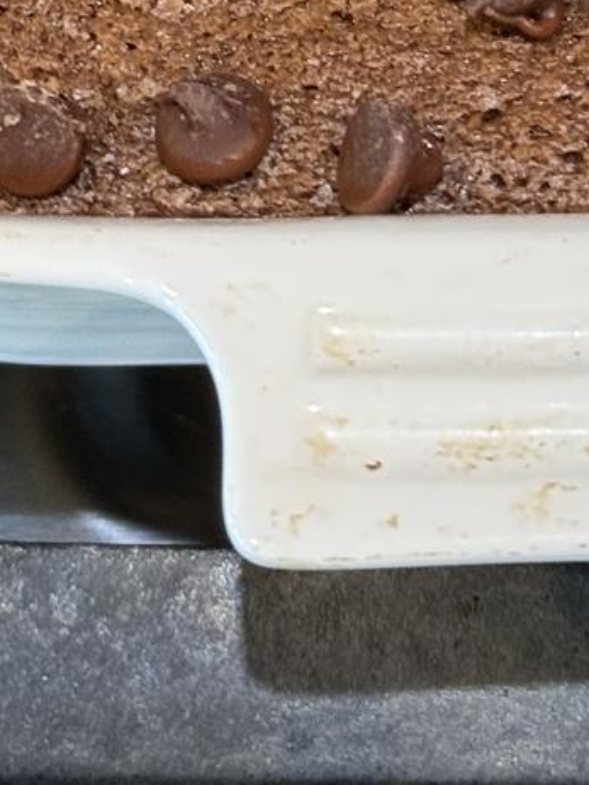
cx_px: 716
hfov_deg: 8.8
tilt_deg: -51.2
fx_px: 3768
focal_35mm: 166
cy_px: -497
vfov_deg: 11.3
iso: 160
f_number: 1.78
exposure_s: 1/60
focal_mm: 6.76
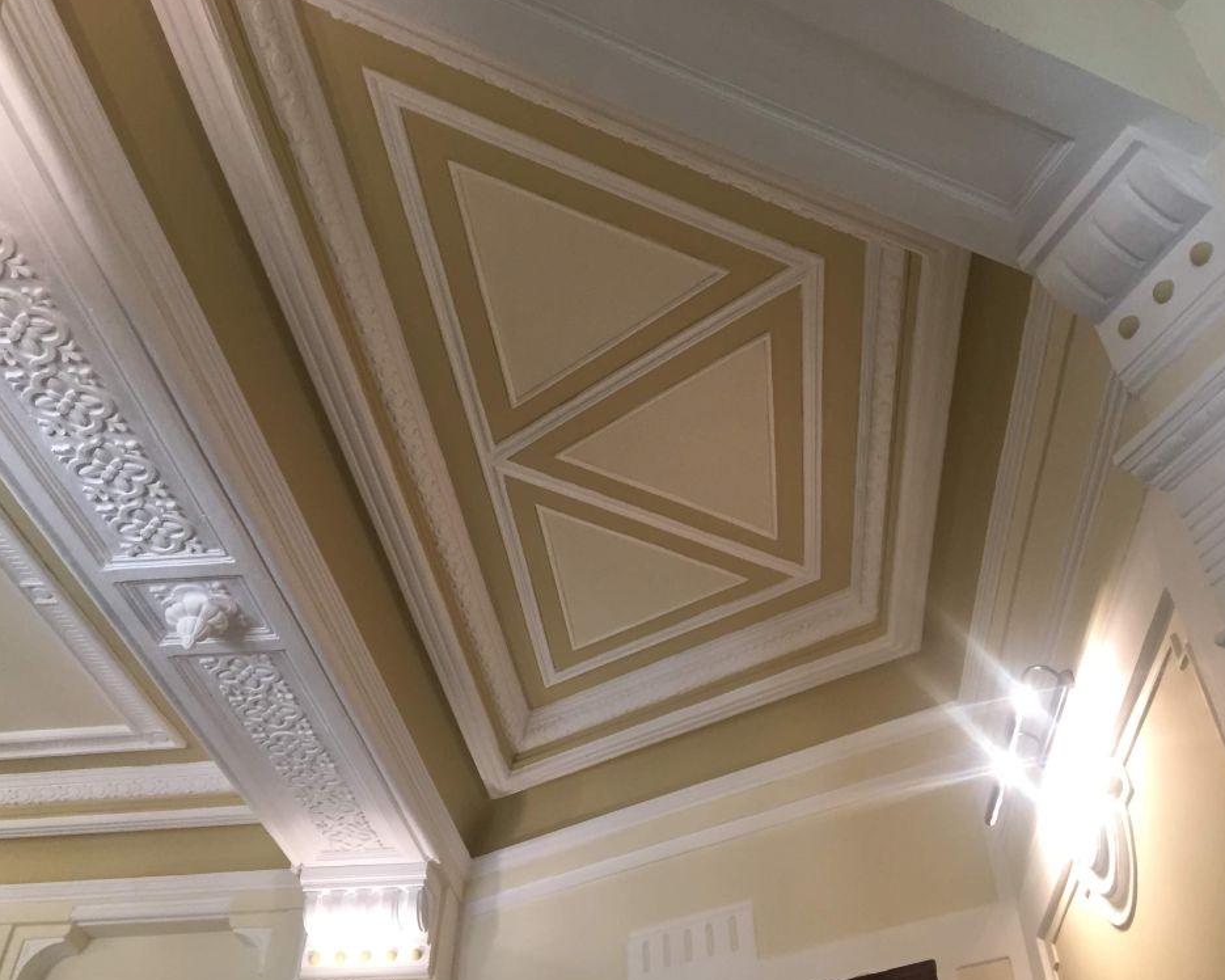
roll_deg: -0.2
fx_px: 1124
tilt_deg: +43.1
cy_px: 485
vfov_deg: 47.1
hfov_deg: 57.1
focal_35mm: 31
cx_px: 649
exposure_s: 1/33
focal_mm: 4.15
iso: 64
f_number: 2.2
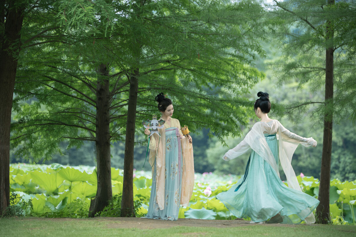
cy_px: 118
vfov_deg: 11.4
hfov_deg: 17.1
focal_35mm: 120
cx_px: 178
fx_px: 1187
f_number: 2.8
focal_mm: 120
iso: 100
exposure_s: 1/125
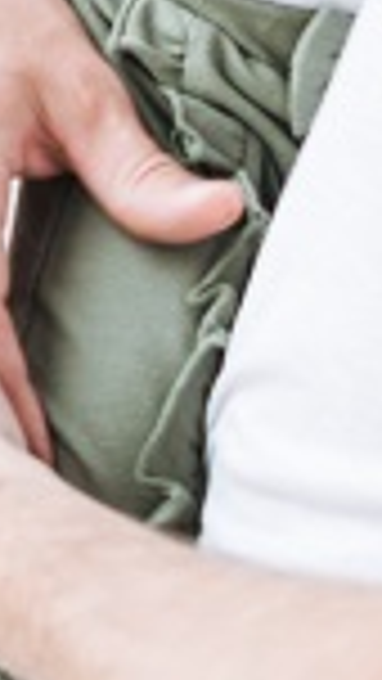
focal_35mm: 277
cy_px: -133
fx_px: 4985
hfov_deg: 4.3
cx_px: -476
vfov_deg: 7.7
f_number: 2.8
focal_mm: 50
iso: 160
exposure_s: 1/160
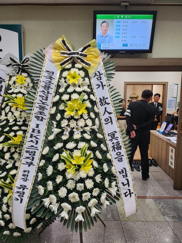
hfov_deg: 56.8
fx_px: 168
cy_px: 122
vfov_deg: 71.6
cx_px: 91
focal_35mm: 24
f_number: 1.8
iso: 250
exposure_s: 1/120
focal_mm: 5
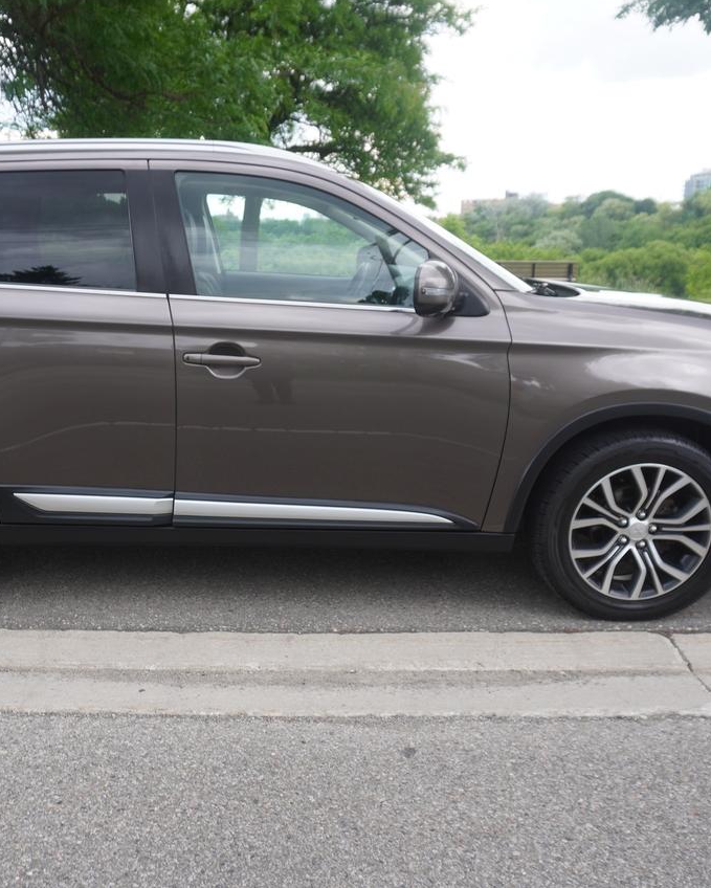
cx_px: 246
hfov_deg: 42.9
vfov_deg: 52.8
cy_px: 443
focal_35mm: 34
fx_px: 894
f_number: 4.5
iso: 100
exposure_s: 1/100
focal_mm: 16
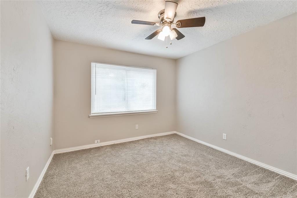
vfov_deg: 77.3
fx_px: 124
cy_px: 99
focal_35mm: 15
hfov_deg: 100.4
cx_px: 148
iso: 250
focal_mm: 10
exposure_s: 1/5
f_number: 8
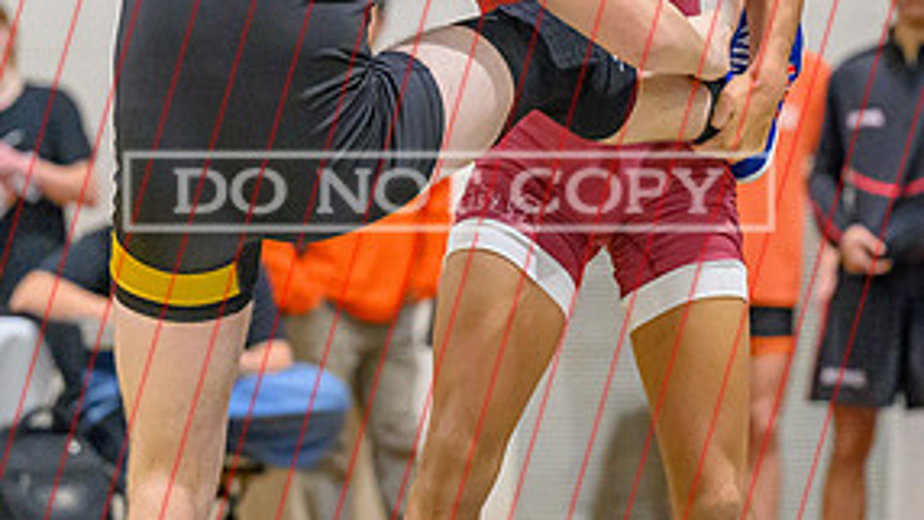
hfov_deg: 8.5
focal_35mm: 255
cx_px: 449
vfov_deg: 4.8
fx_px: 6249
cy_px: 203
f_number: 2.8
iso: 10000
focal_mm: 101
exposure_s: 1/800
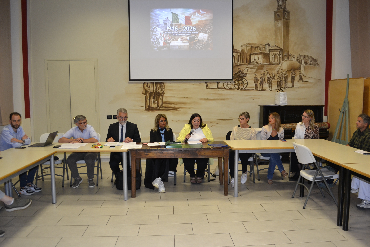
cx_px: 185
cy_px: 124
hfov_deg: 61.9
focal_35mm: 30
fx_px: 308
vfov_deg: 43.6
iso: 900
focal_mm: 20
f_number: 3.8
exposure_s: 1/60
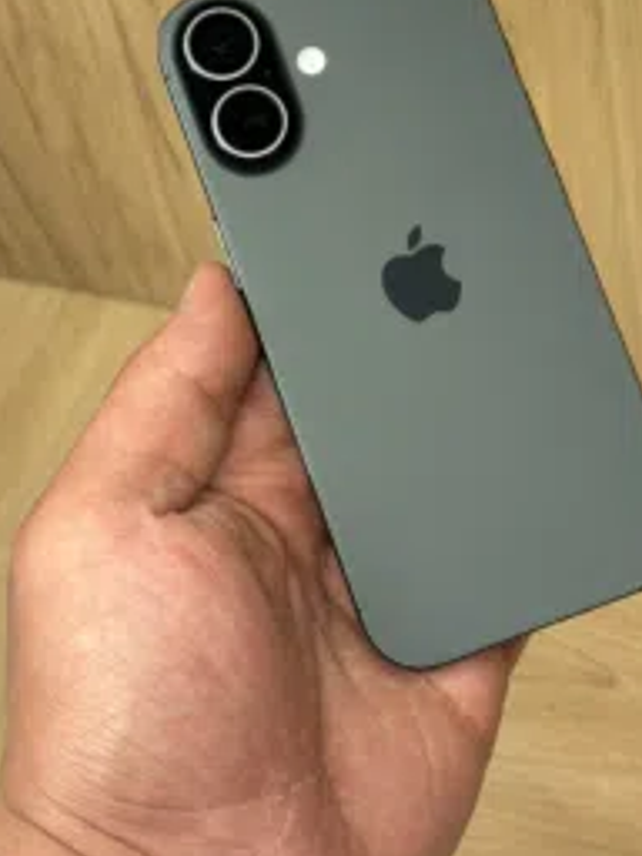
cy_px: 261
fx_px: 1855
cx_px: 374
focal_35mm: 75
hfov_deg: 19.6
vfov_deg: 25.8
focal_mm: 6.76
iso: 125
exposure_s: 1/50
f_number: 1.78
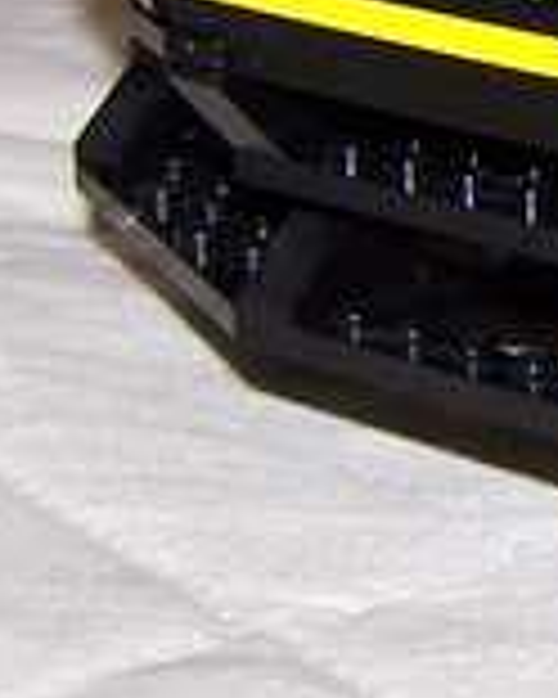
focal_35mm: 192
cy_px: -167
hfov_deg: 7.3
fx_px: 3964
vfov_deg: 9.9
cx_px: 1562
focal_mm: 6.3
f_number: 2.8
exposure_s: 1/60
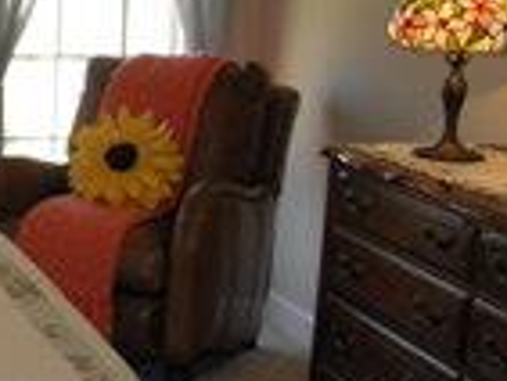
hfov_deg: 16.7
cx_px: -385
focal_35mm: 99
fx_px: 1451
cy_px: 214
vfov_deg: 15.0
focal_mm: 5
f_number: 3.5
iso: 100
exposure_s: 1/30
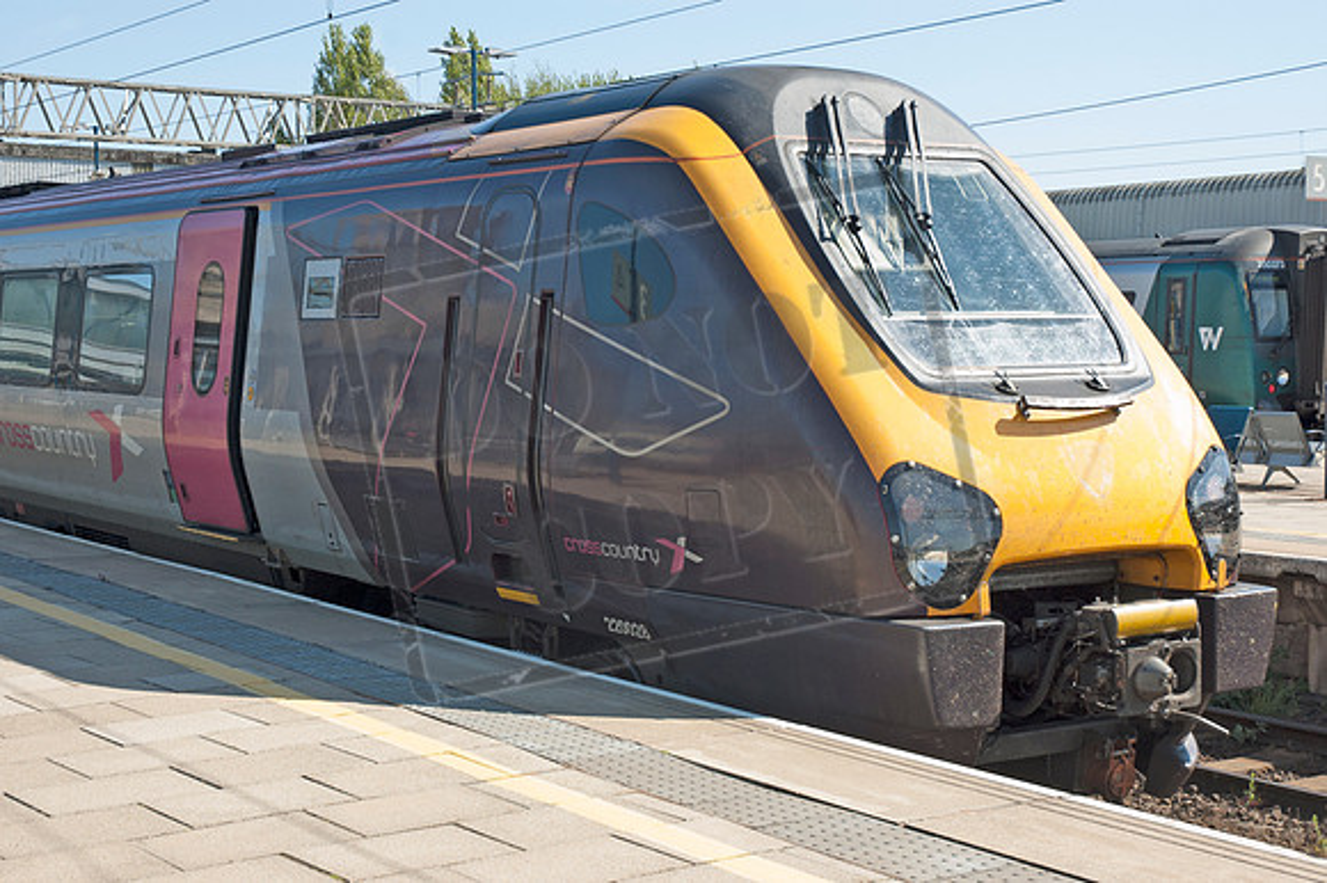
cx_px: 664
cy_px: 442
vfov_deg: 25.7
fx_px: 1934
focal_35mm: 52
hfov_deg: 37.9
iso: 200
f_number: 7.1
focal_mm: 35
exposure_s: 1/200
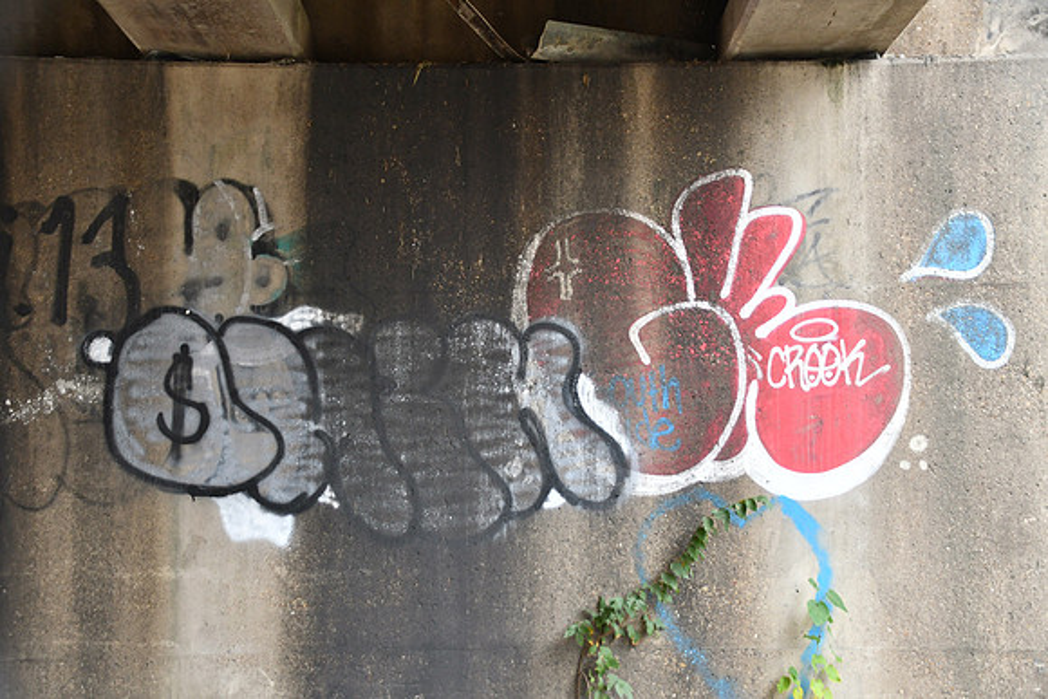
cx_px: 524
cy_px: 350
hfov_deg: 41.1
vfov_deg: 28.1
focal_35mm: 48
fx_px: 1398
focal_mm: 32
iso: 640
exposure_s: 1/250
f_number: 4.2
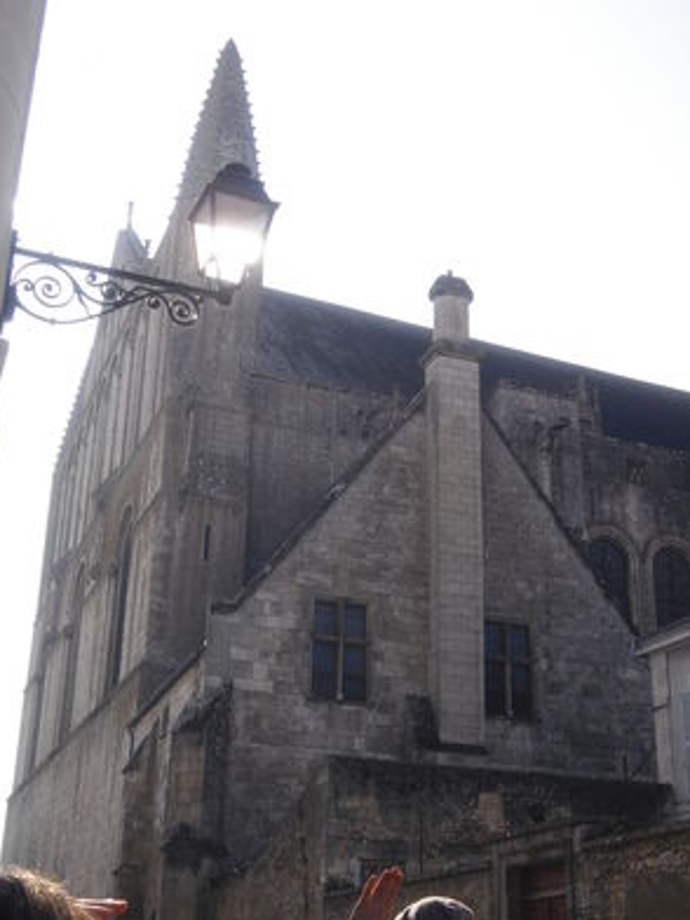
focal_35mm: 48
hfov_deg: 30.3
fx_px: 1276
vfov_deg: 39.7
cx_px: 343
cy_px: 465
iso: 64
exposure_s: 1/100
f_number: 10
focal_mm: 7.91
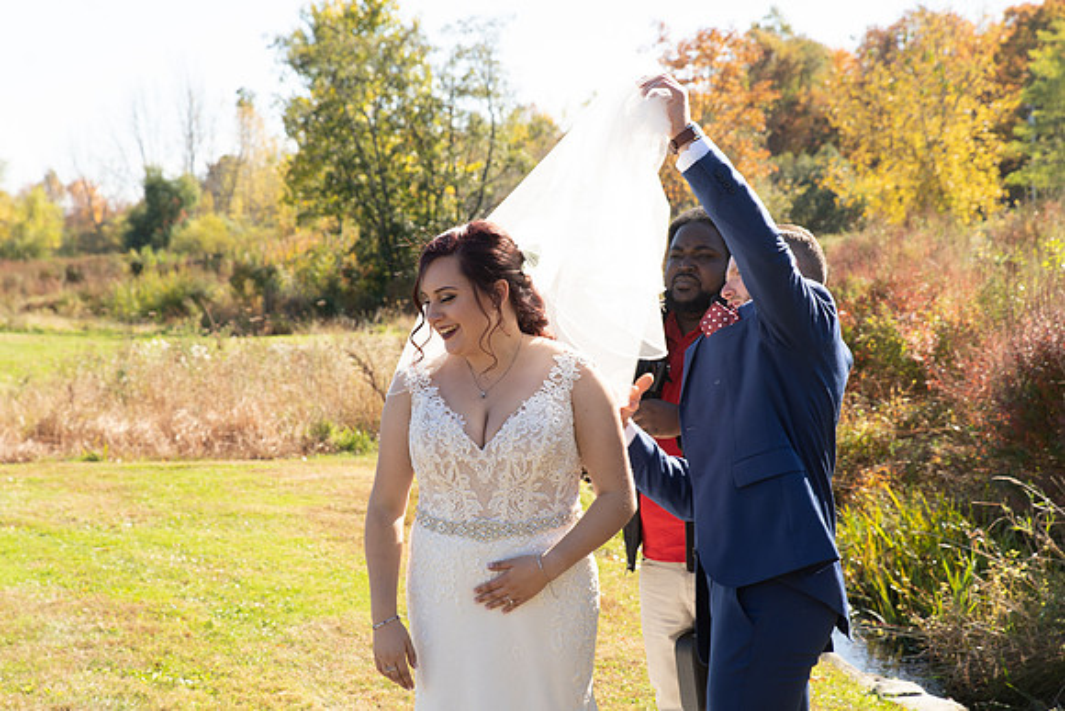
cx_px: 532
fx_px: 2071
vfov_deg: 19.5
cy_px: 356
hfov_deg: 28.8
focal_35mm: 70
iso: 50
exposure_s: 1/80
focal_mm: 70
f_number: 7.1
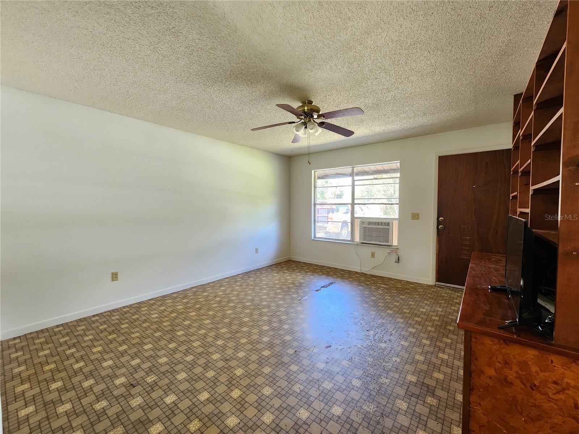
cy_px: 217
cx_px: 290
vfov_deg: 89.9
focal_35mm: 13
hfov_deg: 106.2
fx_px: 217
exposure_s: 1/60
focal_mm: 2.2
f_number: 2.2
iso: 250
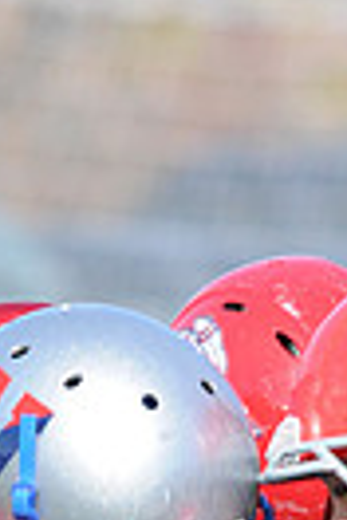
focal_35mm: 1970
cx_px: 73
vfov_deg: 1.0
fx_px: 28481
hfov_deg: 0.7
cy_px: 1020
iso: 200
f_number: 6.3
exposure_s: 1/500
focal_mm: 300
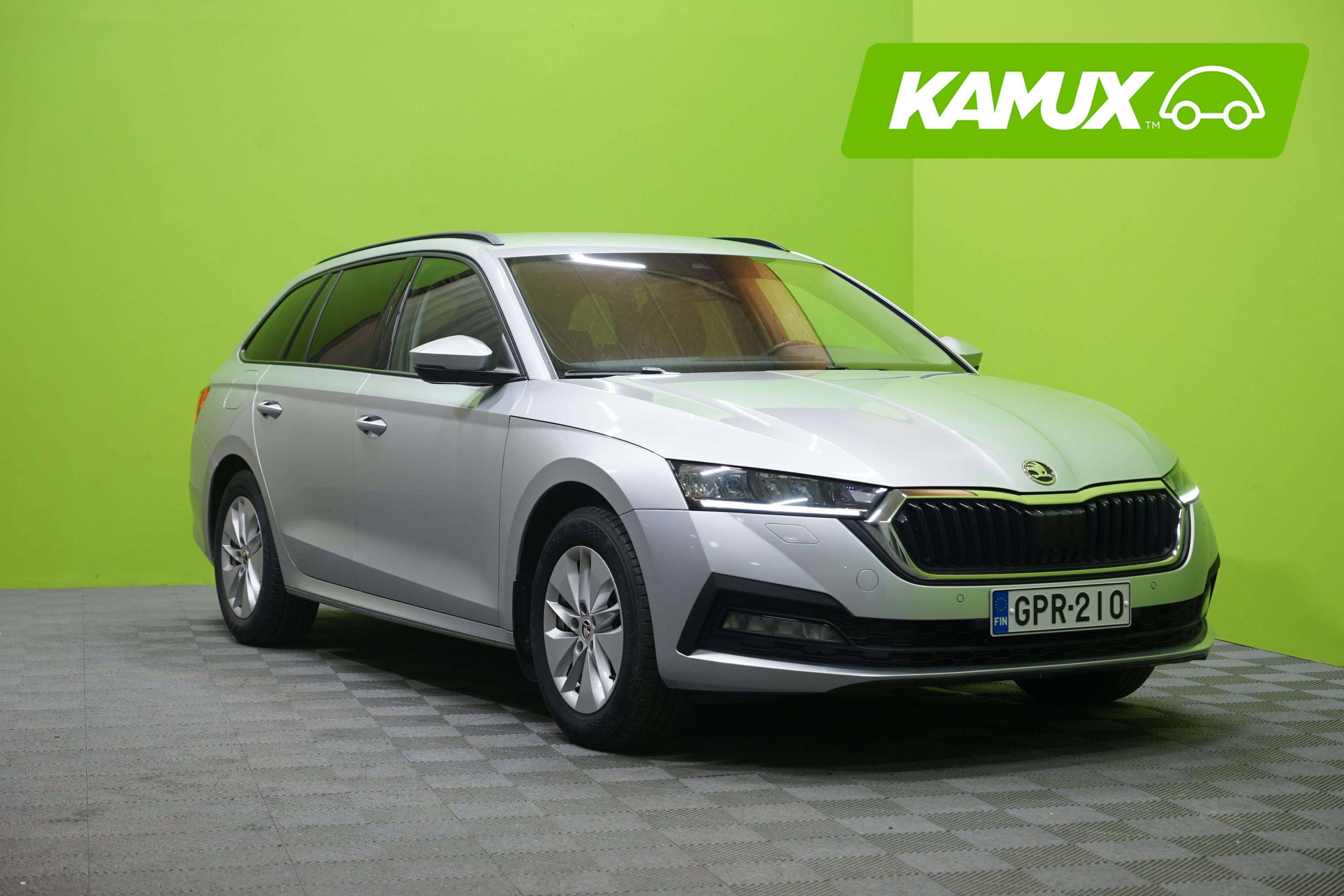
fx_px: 2352
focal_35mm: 63
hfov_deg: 31.9
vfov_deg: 21.6
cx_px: 672
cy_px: 448
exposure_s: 1/25
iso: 800
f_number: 5
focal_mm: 63
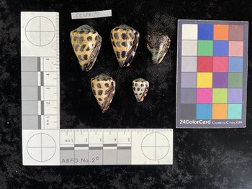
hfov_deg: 61.6
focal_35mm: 29
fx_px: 211
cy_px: 94
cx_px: 126
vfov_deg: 48.3
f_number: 1.8
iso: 50
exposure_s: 1/60
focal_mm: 3
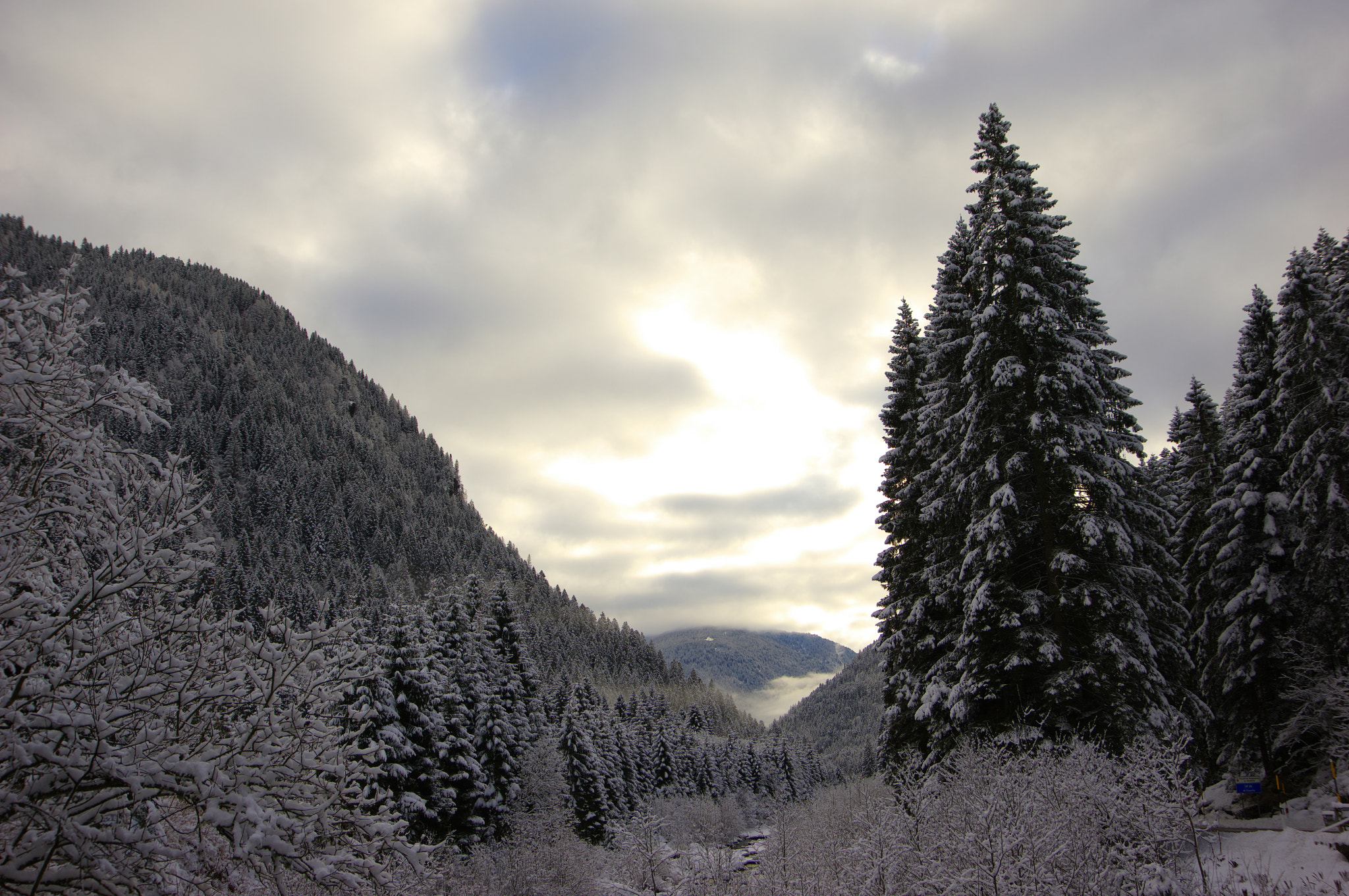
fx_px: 1011
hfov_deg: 67.4
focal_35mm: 27
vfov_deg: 47.9
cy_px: 448
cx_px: 674
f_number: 8
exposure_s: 1/200
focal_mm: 18
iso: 100
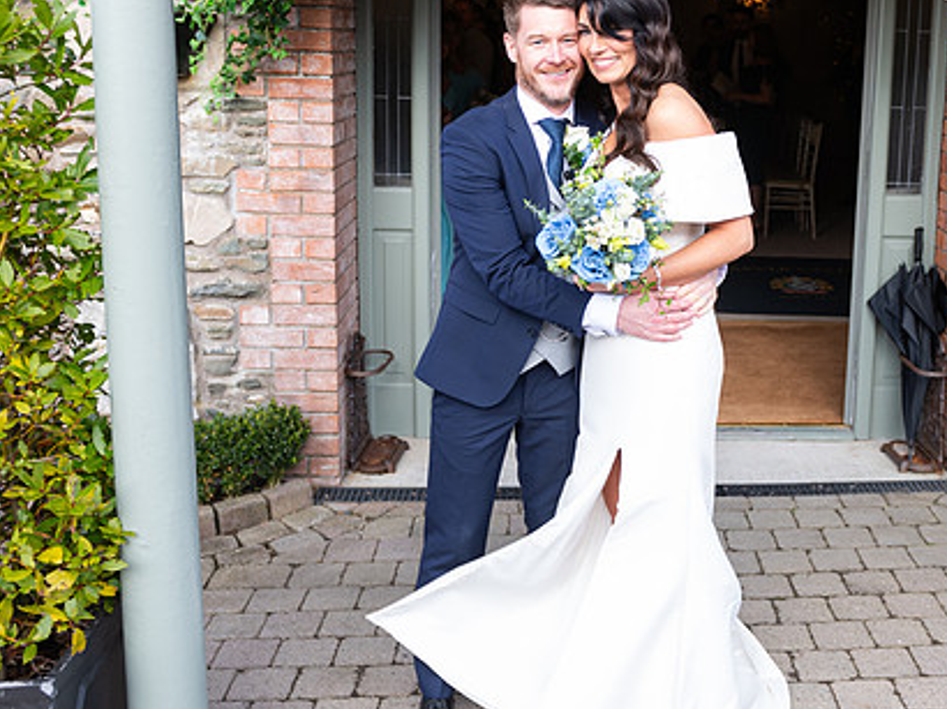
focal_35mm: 43
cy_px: 245
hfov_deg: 43.2
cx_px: 634
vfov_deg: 33.3
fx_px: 1176
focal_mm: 24
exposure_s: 1/160
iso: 100
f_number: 3.5
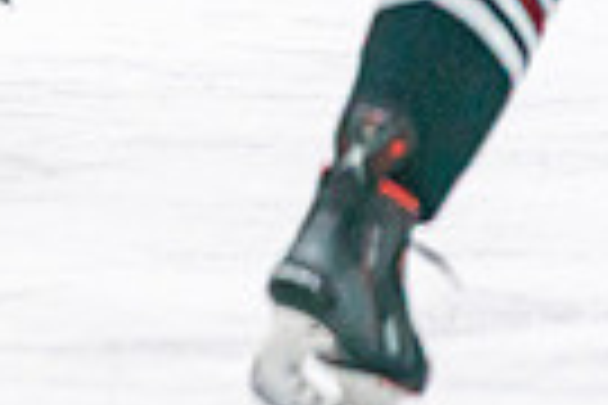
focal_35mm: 1178
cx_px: -581
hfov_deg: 1.7
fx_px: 19894
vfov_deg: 1.2
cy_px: -295
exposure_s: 1/1250
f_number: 2.8
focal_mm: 200
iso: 3200
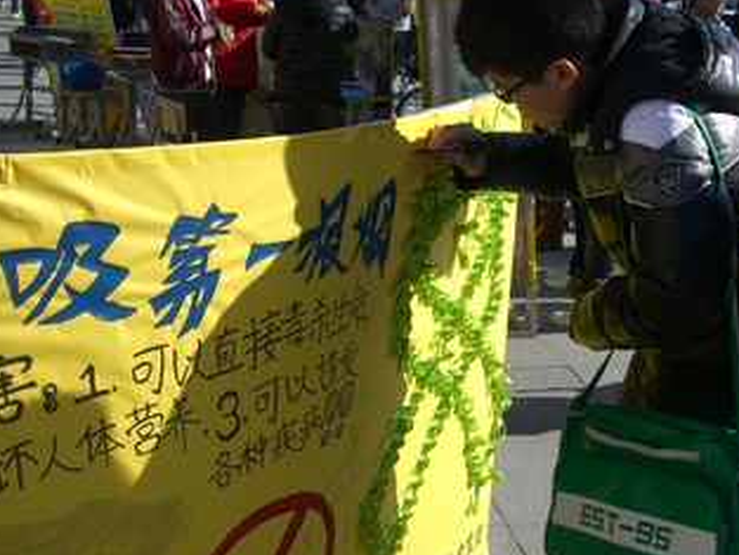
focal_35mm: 51
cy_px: 273
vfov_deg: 28.6
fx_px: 1089
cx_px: 477
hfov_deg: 37.2
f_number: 5.6
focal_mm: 7.9
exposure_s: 1/320
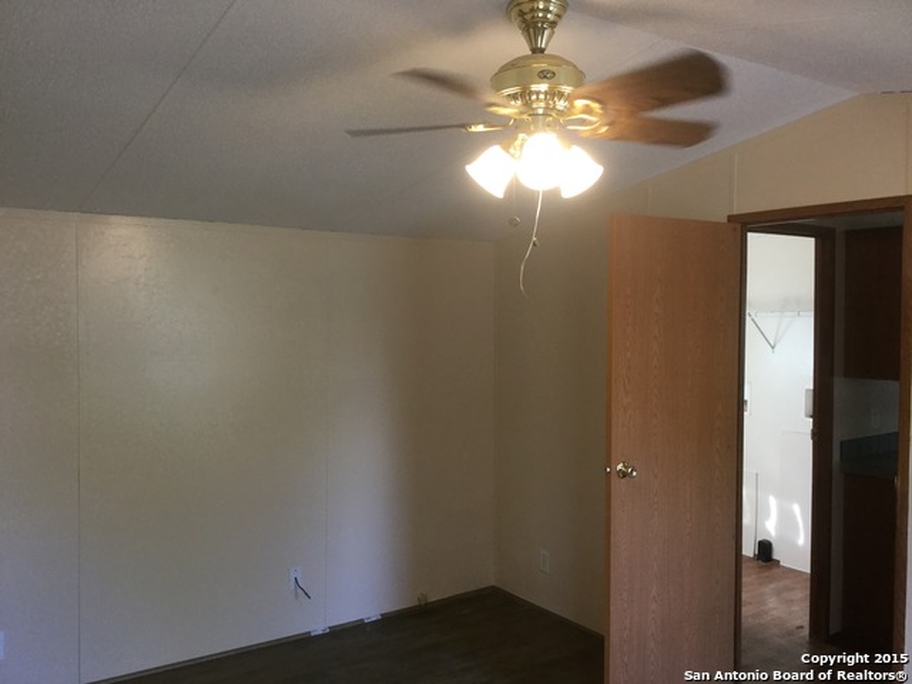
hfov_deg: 58.4
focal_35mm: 31
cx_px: 456
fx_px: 817
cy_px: 342
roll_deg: -1.1
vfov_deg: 45.4
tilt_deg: -1.4
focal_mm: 3.3
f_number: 2.4
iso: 80
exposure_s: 1/30
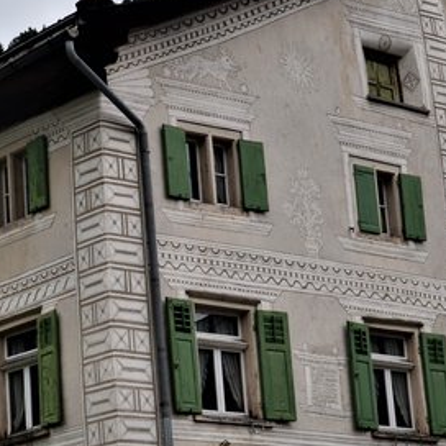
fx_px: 1851
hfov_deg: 13.6
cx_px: 25
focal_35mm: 127
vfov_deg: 13.7
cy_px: 226
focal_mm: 34
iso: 320
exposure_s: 1/200
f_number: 10
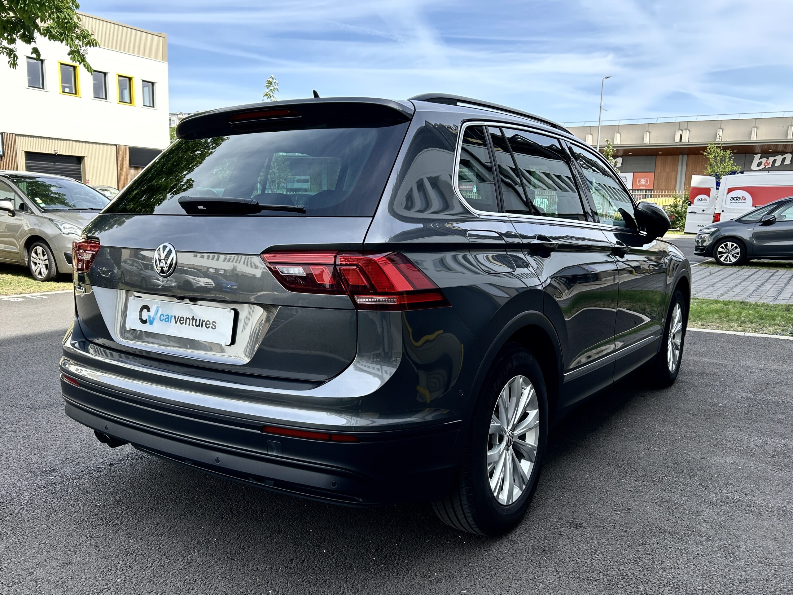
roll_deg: -1.3
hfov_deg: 67.3
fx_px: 596
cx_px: 396
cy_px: 298
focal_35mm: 26
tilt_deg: -9.7
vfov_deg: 53.1
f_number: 1.5
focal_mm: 5.7
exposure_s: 1/1147
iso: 50
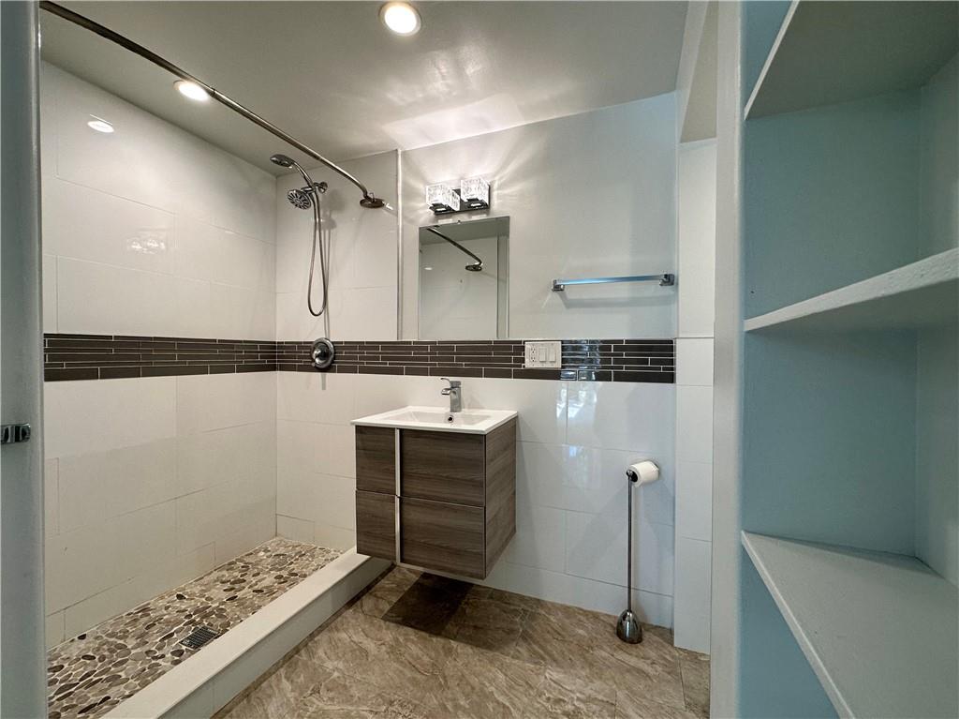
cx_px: 480
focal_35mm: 14
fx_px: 388
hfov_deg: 102.1
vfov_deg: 85.6
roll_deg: +0.5
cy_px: 360
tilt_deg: -0.7
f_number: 2.2
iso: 125
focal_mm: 2.22
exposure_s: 1/120
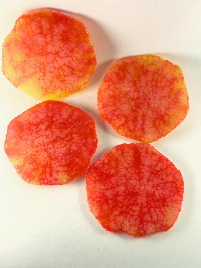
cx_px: 100
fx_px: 372
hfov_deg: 30.3
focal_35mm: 48
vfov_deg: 39.7
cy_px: 134
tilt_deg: -66.2
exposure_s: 1/611
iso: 80
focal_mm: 6.76
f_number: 1.78
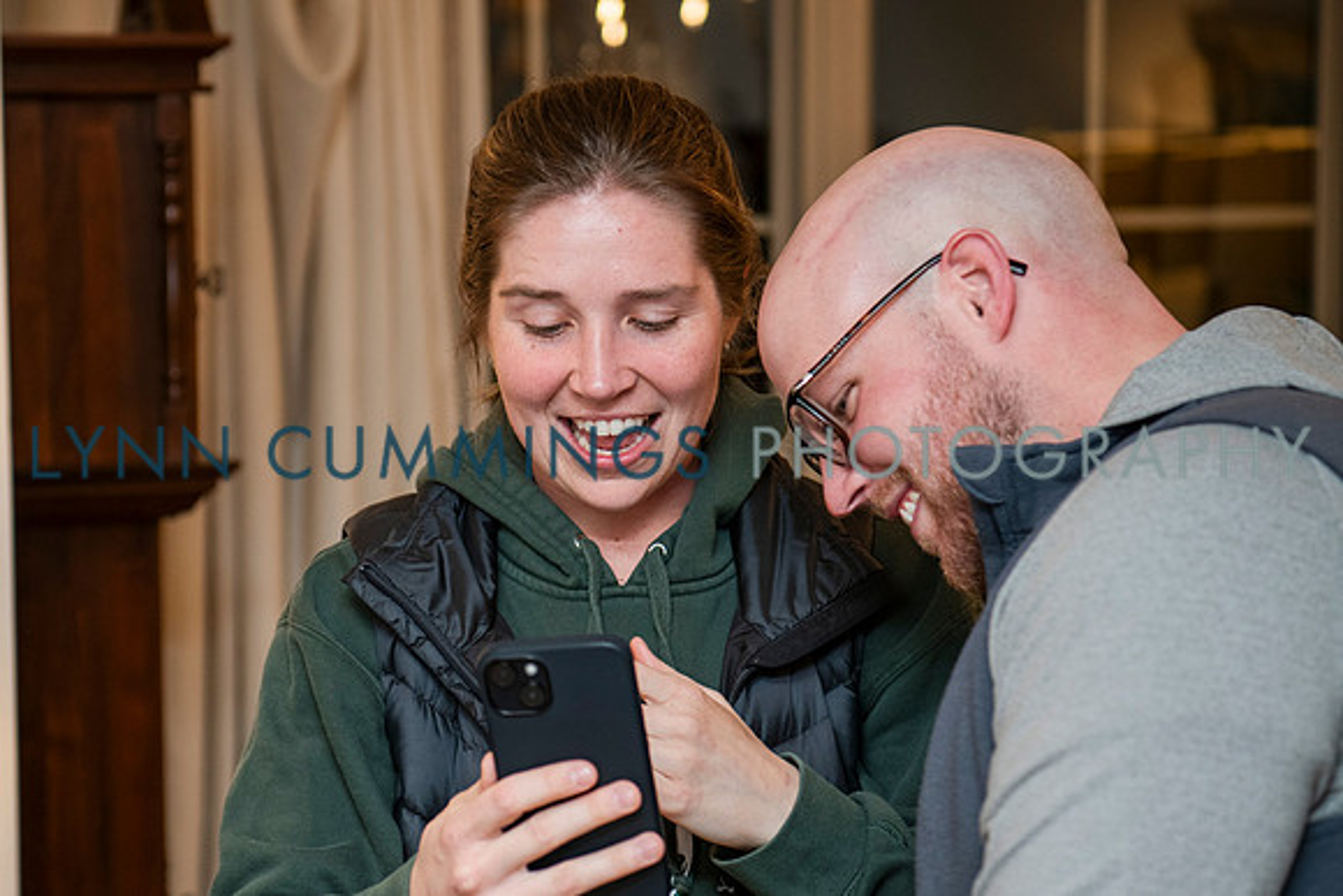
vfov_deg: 14.1
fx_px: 3629
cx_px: 419
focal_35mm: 97
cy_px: 479
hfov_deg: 20.9
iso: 500
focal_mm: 70
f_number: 3.5
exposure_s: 1/160
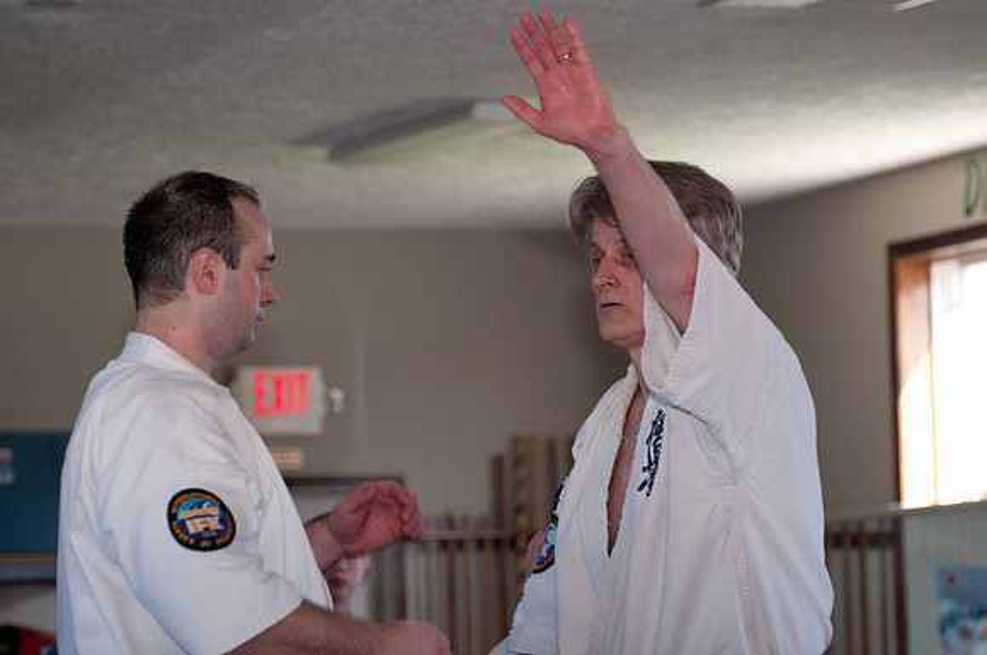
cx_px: 494
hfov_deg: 11.0
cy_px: 328
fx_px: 5133
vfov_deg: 7.3
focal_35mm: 188
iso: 800
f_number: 4.8
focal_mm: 125
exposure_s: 1/200
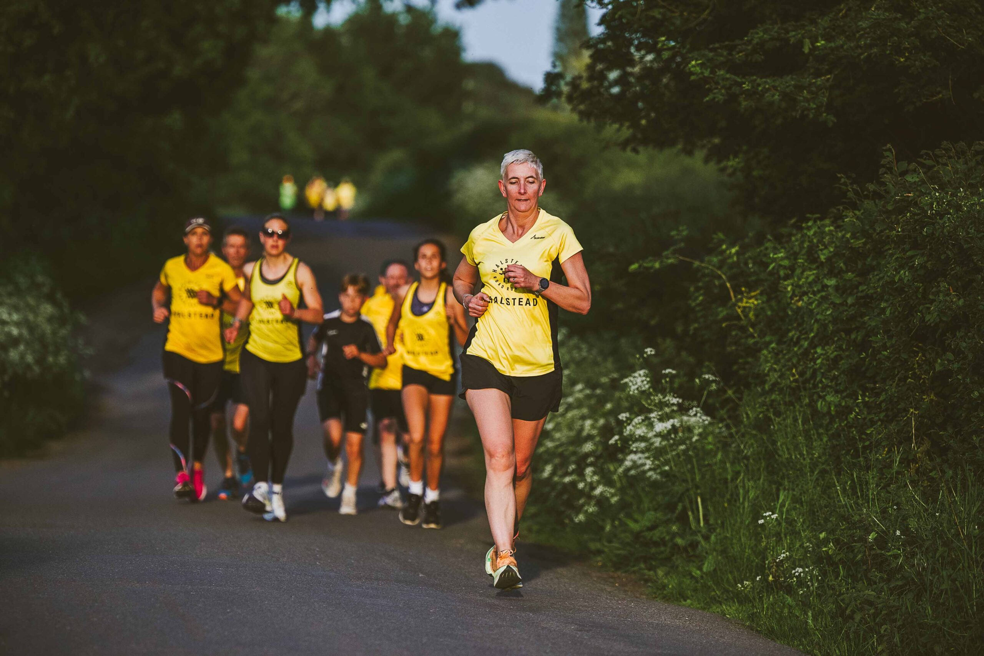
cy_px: 328
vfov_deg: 6.1
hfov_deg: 9.1
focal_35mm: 225
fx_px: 6150
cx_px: 492
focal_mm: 150
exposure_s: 1/4000
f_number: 2.8
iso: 500
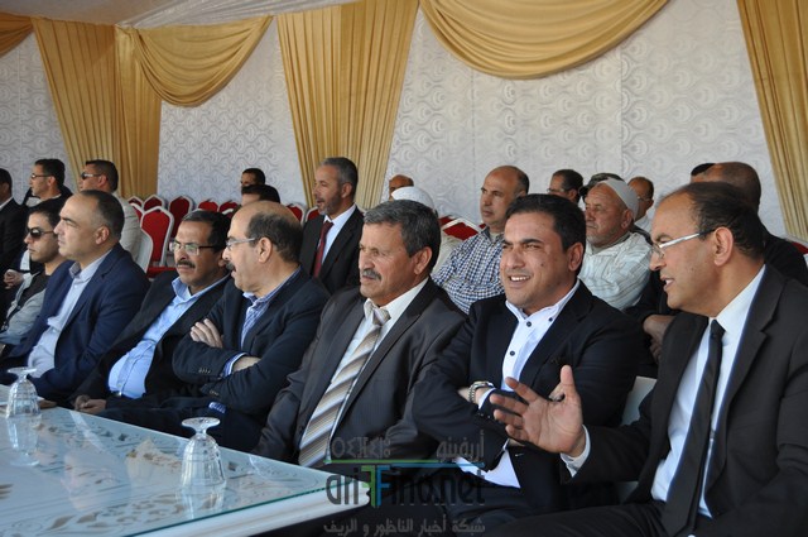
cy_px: 268
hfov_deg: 41.2
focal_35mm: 48
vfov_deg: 28.0
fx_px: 1076
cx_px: 404
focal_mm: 32
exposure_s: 1/125
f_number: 5.6
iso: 200
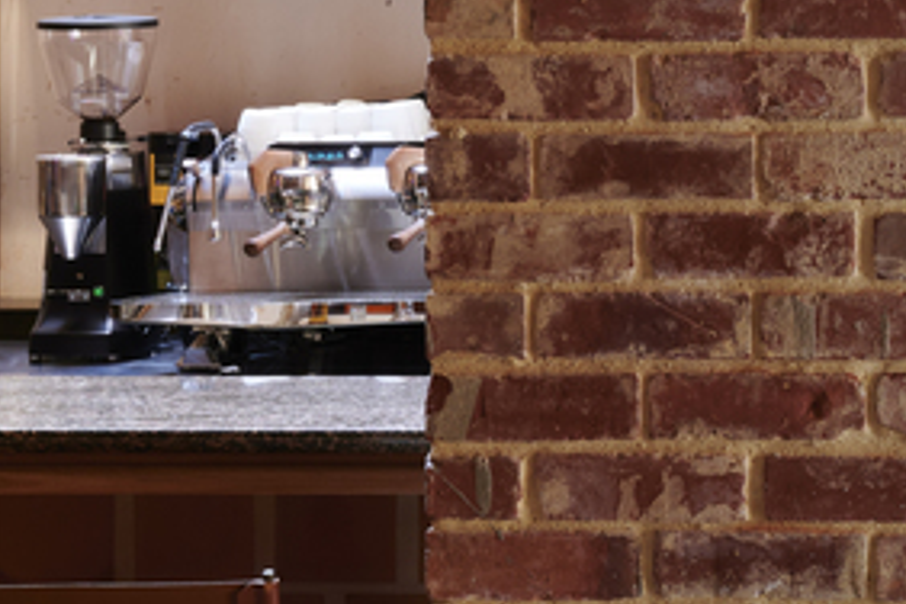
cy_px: -48
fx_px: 3221
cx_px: 1343
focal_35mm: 128
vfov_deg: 10.6
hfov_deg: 14.9
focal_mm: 35
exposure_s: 2.5
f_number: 13
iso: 200
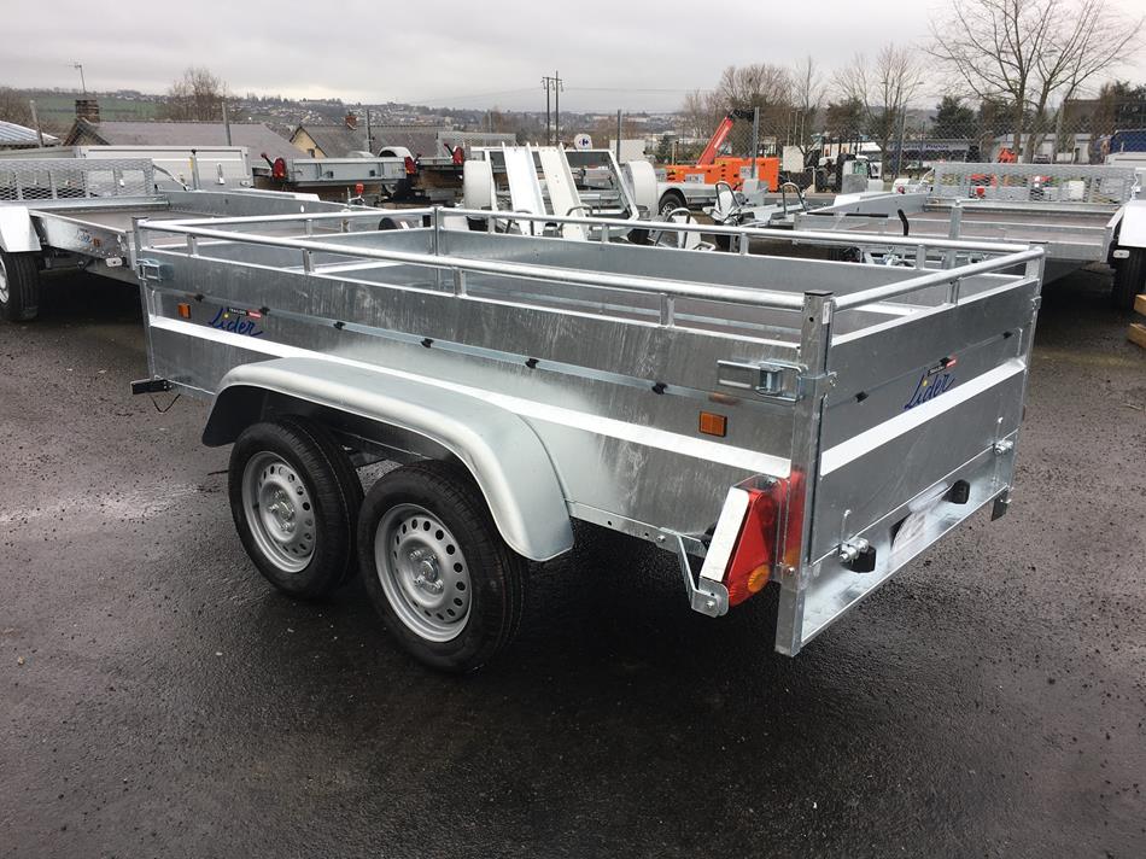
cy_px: 430
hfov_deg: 61.7
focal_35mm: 29
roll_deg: +0.1
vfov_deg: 48.2
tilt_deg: -15.4
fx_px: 960
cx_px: 573
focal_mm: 4.15
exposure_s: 1/232
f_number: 2.2
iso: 25
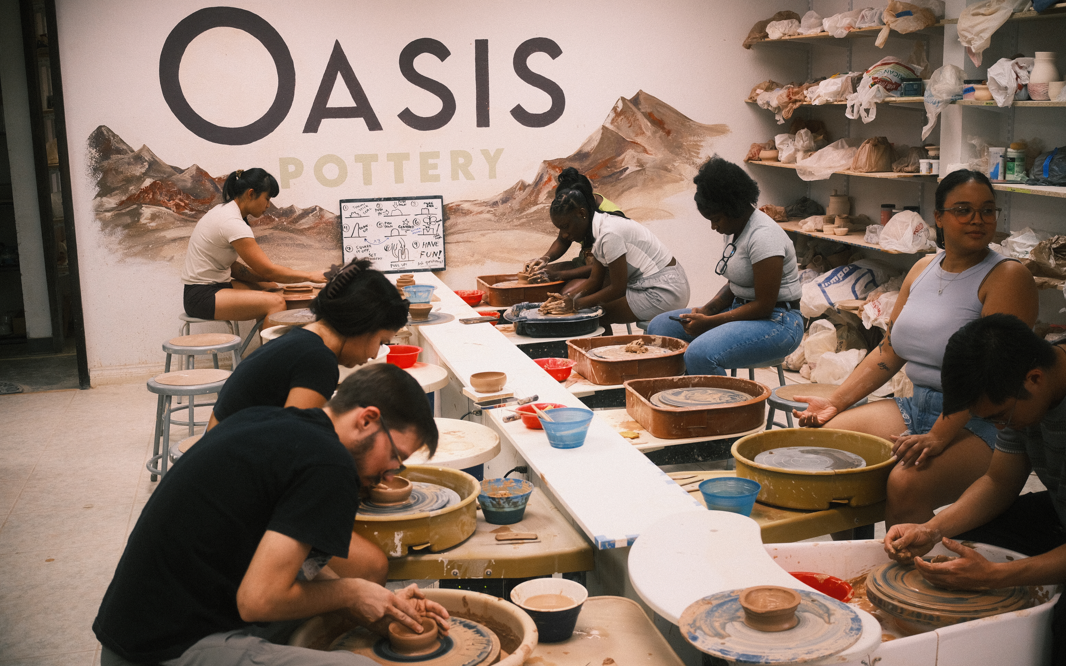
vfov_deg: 30.5
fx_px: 1220
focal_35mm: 42
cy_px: 324
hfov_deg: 47.2
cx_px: 535
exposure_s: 1/170
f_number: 2.8
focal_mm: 27
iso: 640
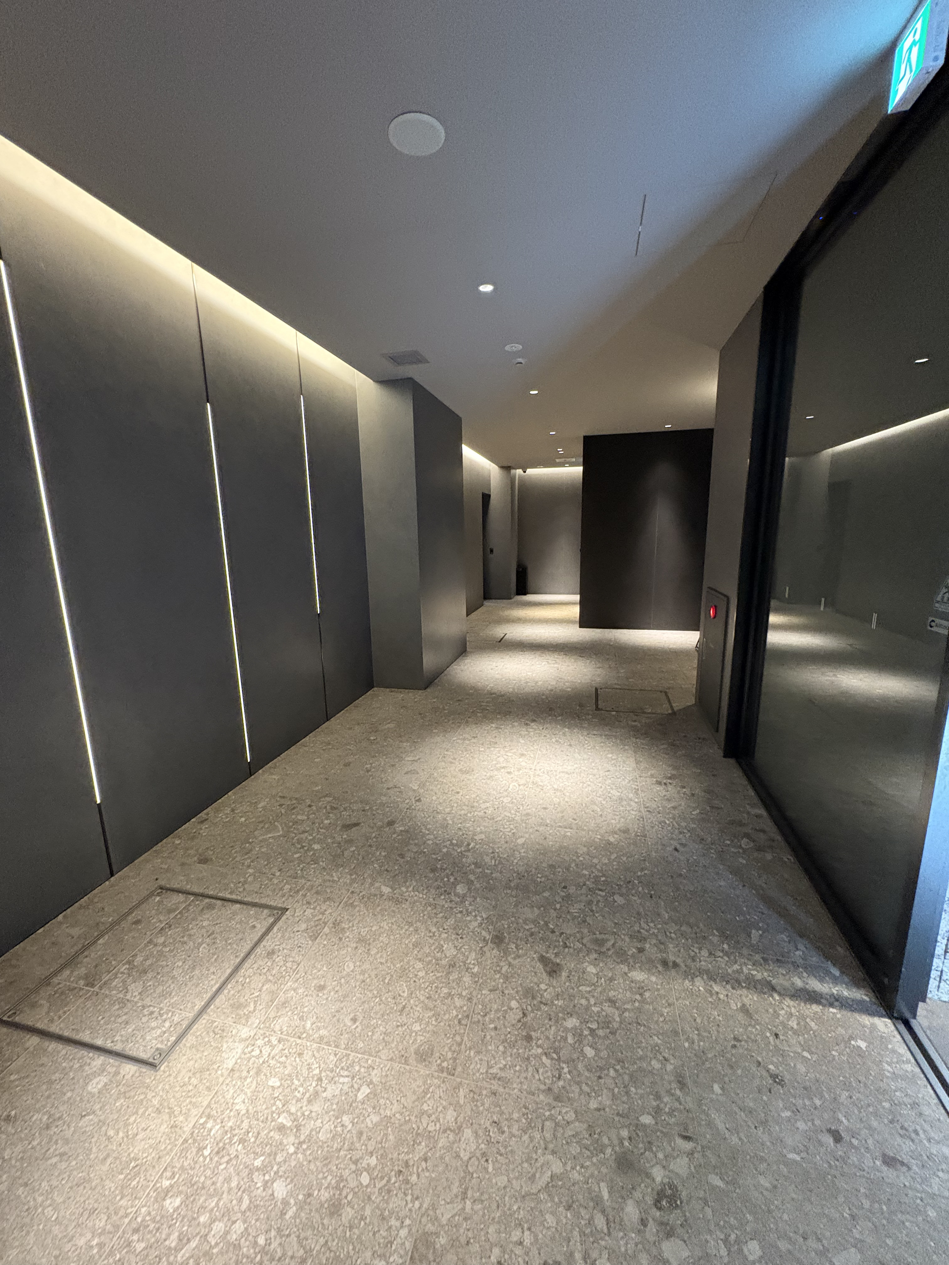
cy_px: 632
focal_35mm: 14
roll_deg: +1.0
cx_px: 474
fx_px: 512
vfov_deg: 102.1
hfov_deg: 85.7
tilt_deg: -10.8
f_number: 2.2
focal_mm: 2.22
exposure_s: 1/57
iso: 800
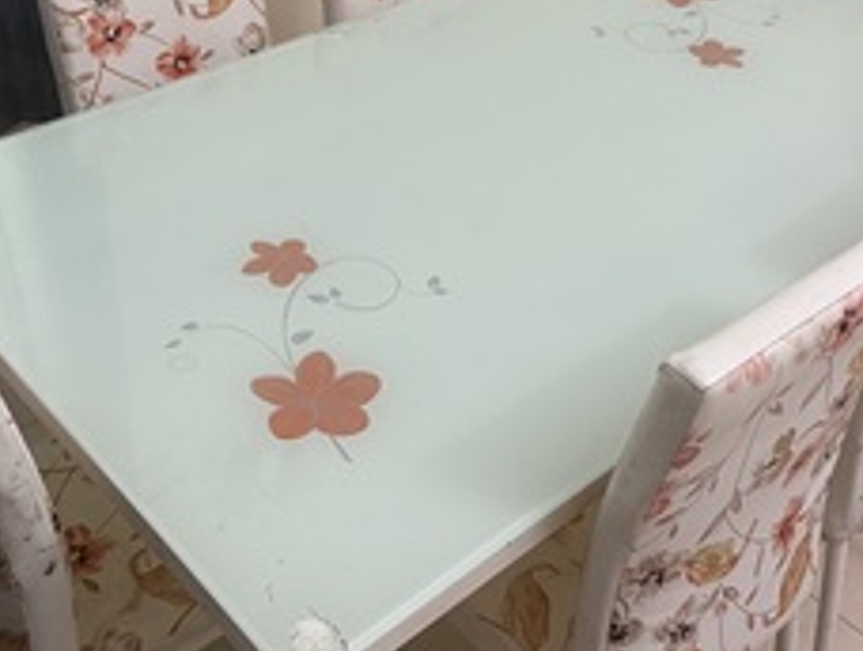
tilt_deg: -34.4
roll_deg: -2.2
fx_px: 1199
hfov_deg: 39.6
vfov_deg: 30.1
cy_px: 195
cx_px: 452
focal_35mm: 48
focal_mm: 6.76
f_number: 1.78
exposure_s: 1/50
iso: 400
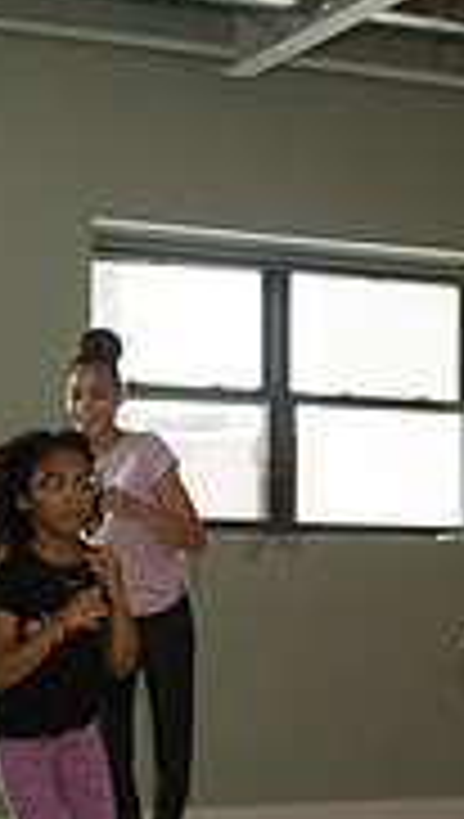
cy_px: 695
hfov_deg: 13.9
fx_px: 1742
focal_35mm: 80
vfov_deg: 25.8
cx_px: -311
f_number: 4
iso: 1600
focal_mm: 24
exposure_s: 1/640
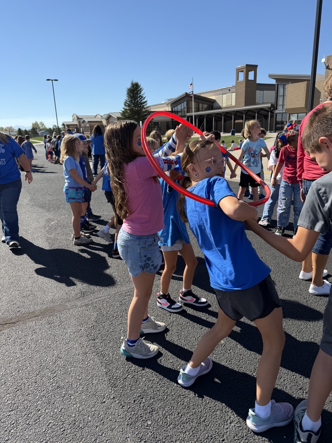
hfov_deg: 56.8
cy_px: 222
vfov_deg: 71.6
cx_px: 166
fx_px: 307
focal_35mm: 24
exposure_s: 1/4167
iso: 80
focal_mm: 6.76
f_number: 1.78
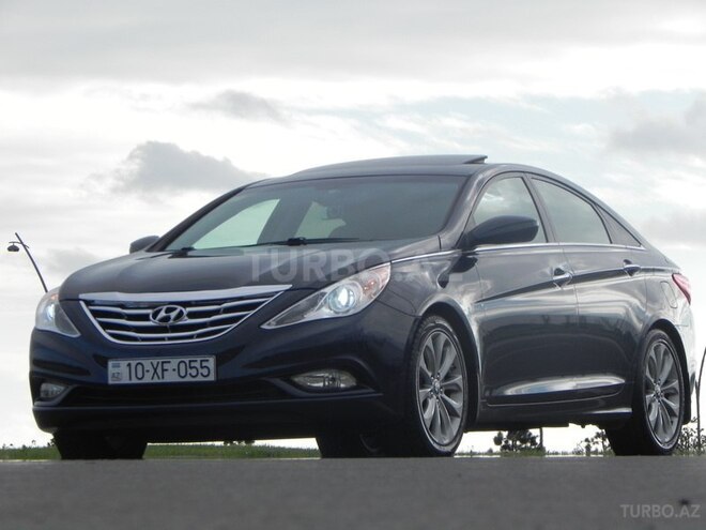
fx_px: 4324
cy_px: 265
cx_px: 353
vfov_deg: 7.0
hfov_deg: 9.3
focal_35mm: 212
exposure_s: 1/372
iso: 160
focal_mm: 37.7
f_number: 7.1
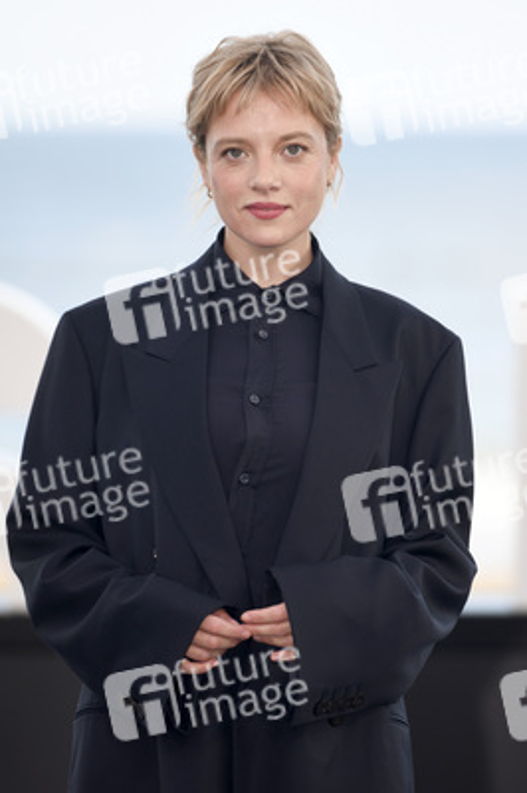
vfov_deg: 10.6
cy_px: 396
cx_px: 264
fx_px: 4289
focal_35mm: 195
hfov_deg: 7.0
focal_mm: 195
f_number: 4
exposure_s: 1/800
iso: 320
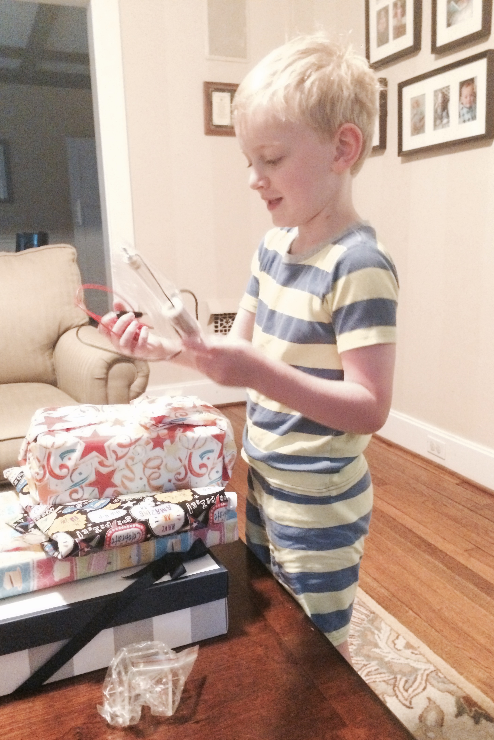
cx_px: 257
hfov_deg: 42.3
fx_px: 638
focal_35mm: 31
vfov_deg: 60.3
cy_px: 380
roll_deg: +2.4
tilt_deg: -14.6
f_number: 2.2
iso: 1000
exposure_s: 1/15
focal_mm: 4.15
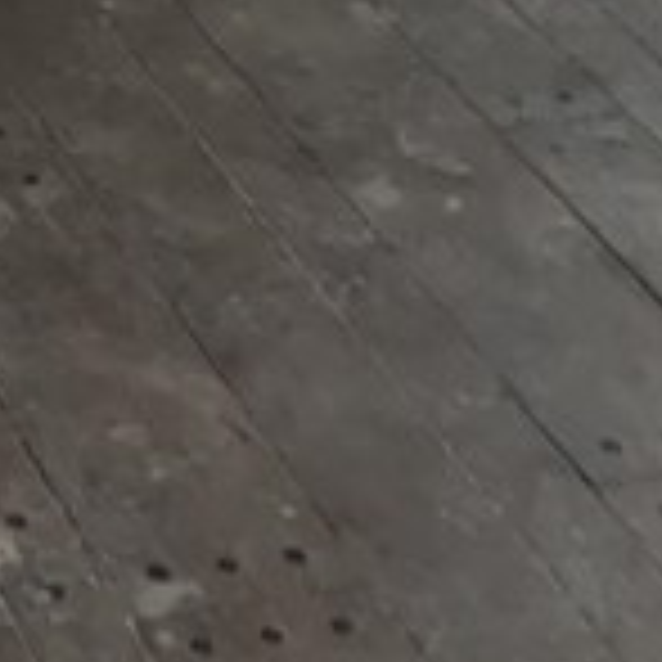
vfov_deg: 10.0
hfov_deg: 10.9
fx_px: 3245
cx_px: -495
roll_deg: -1.3
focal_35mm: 150
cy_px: -995
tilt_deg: -9.7
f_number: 1.8
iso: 125
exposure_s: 1/4
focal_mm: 4.25
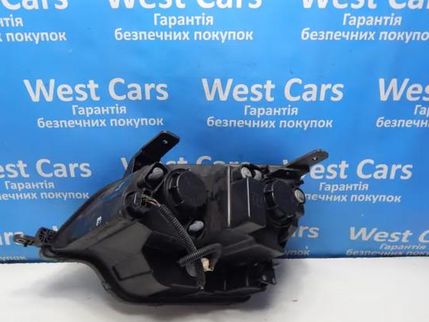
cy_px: 141
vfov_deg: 51.2
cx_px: 191
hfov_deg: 65.1
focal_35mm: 27
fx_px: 335
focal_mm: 4
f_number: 3
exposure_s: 1/30
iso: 160
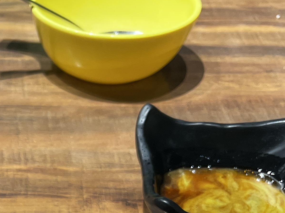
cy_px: 327
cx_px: -51
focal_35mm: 88
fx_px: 724
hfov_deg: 20.9
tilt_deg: -46.2
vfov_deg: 15.4
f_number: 1.6
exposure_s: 1/120
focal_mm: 5.1
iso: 125
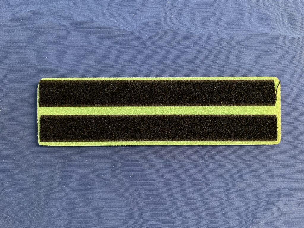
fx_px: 228
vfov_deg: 53.1
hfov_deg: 67.3
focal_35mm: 26
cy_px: 114
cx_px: 152
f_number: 1.6
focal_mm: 5.1
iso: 500
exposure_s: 1/60
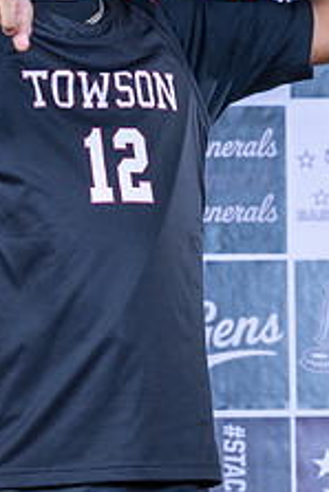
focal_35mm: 321
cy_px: 190
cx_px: 146
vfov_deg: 6.4
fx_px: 4393
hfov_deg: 4.3
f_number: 5.6
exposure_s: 1/160
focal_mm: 104
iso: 250
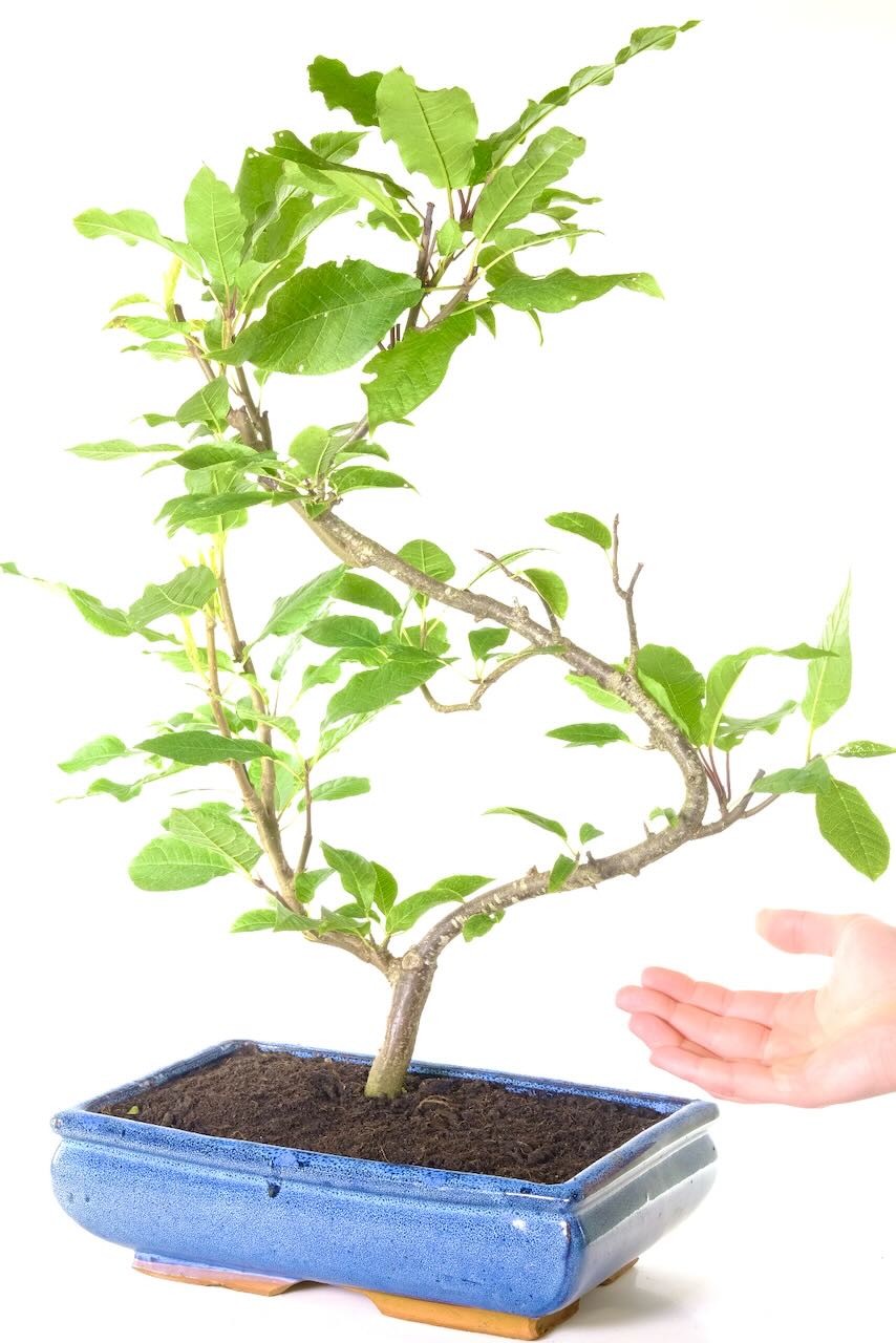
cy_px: 672
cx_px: 448
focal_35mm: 83
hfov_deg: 16.5
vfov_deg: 24.5
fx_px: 3097
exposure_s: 1/13
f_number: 11
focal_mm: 55
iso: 1600
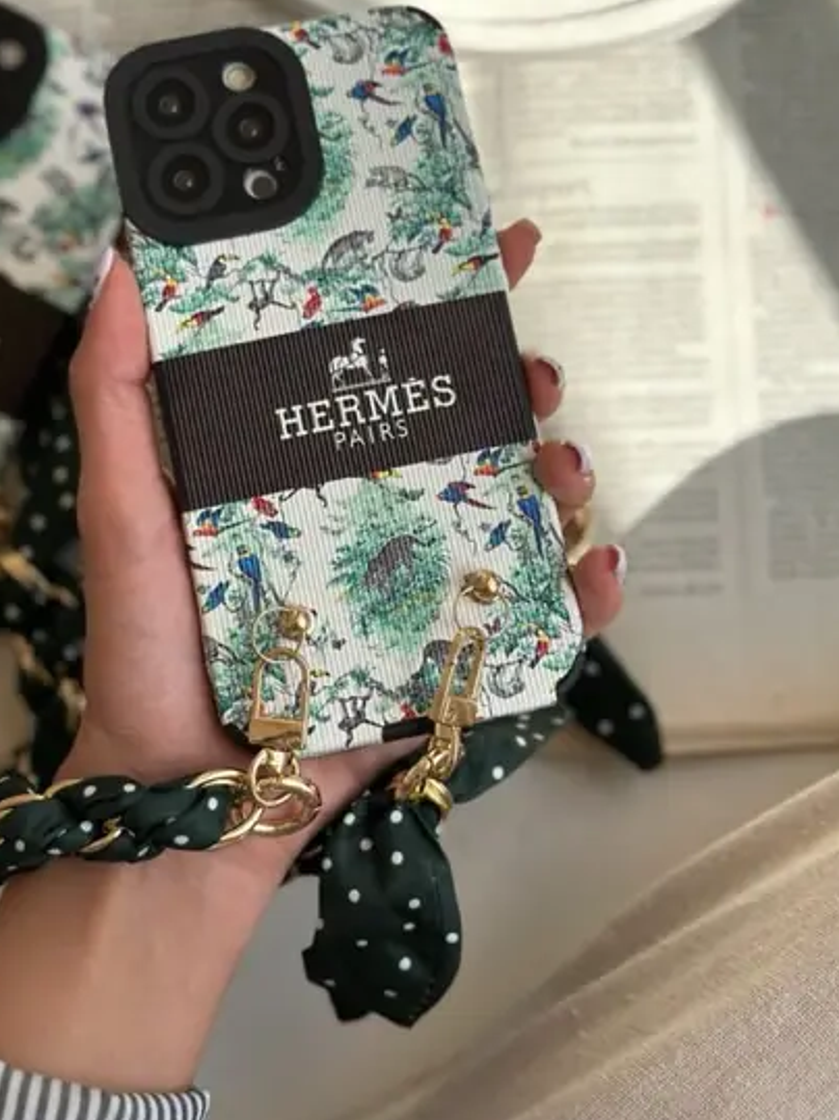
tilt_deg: -87.4
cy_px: 478
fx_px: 1843
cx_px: 368
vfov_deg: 33.7
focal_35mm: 57
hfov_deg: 25.6
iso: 80
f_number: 1.78
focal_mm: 6.86
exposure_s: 1/3367
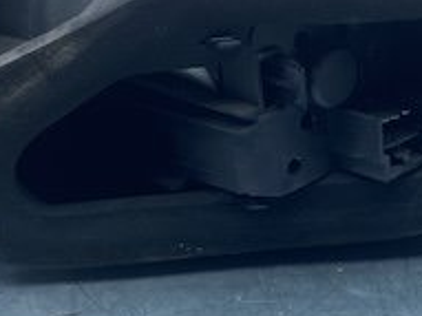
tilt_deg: -27.0
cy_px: 239
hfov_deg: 22.3
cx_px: 329
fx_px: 1060
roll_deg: +1.8
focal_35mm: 87
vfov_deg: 16.9
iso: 32
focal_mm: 4.25
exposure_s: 1/362
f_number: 1.8
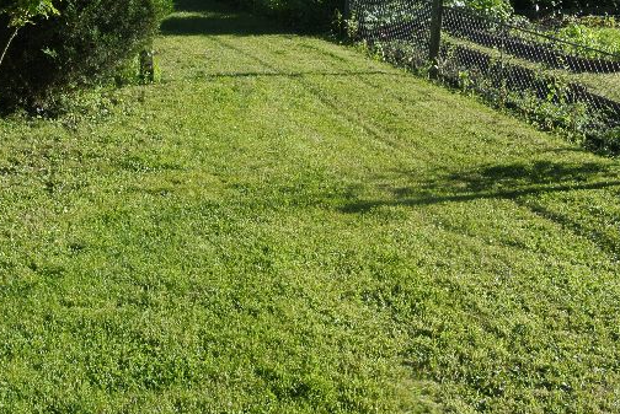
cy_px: 181
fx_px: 793
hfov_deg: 42.7
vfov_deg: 29.3
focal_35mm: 46
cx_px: 279
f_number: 11
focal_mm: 11
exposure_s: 1/125
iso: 200
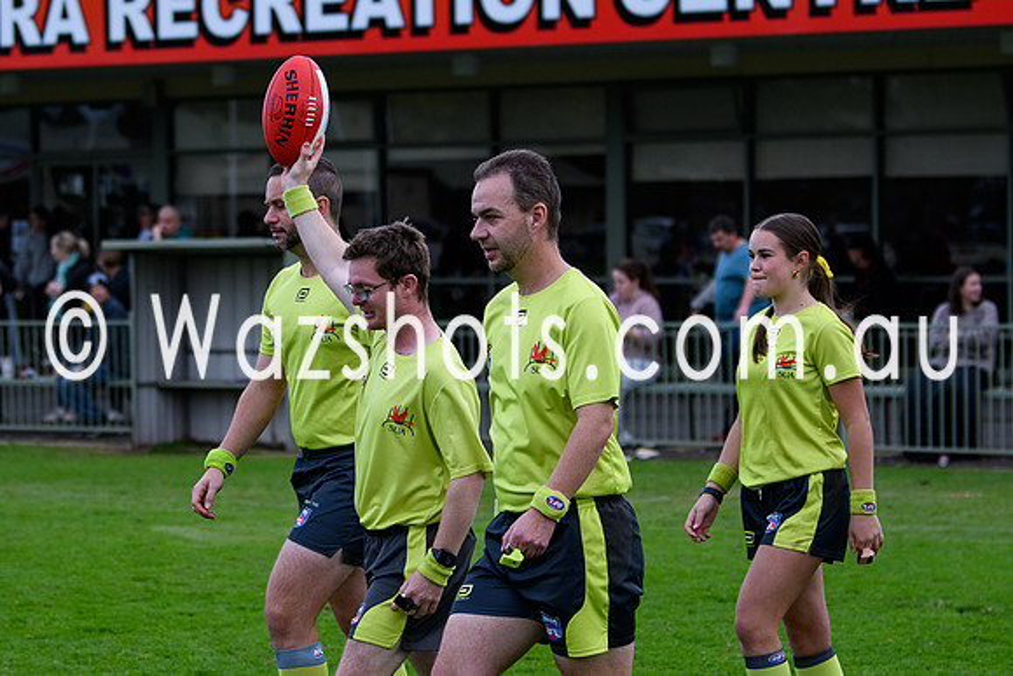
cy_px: 340
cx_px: 388
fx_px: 4768
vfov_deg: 8.1
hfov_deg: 12.1
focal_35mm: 169
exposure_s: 1/1250
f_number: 2.8
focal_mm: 70
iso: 220
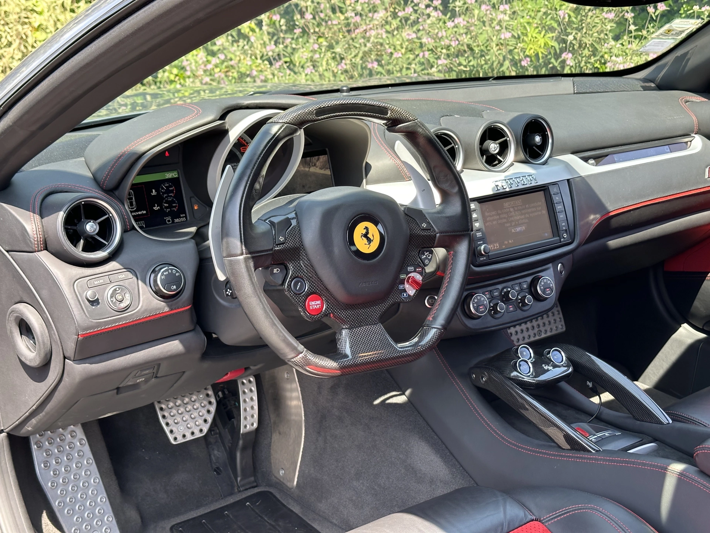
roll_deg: +1.4
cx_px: 355
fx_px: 985
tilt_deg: -17.0
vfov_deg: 30.3
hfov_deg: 39.7
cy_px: 266
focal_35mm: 48
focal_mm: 6.86
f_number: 1.78
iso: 64
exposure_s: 1/284
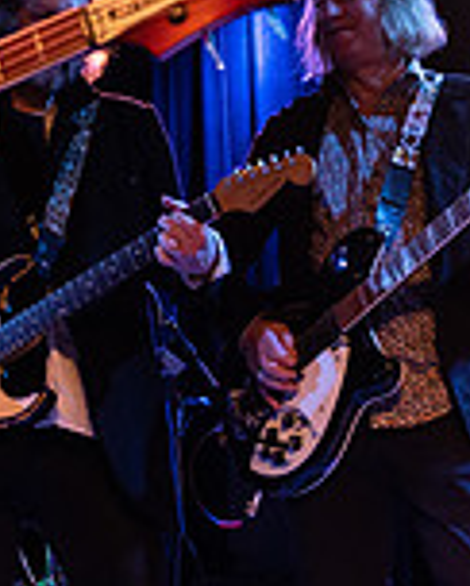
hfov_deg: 17.9
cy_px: 13
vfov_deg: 21.5
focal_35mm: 86
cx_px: 173
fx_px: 1492
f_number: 3.2
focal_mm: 24
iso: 2000
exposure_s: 1/160
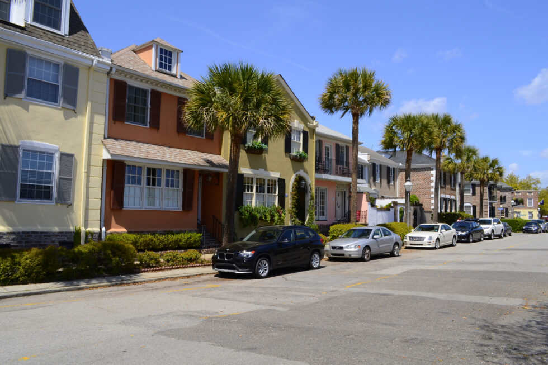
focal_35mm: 27
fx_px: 411
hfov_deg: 67.4
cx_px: 274
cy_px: 182
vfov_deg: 47.9
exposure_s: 1/320
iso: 200
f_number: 9
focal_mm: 18
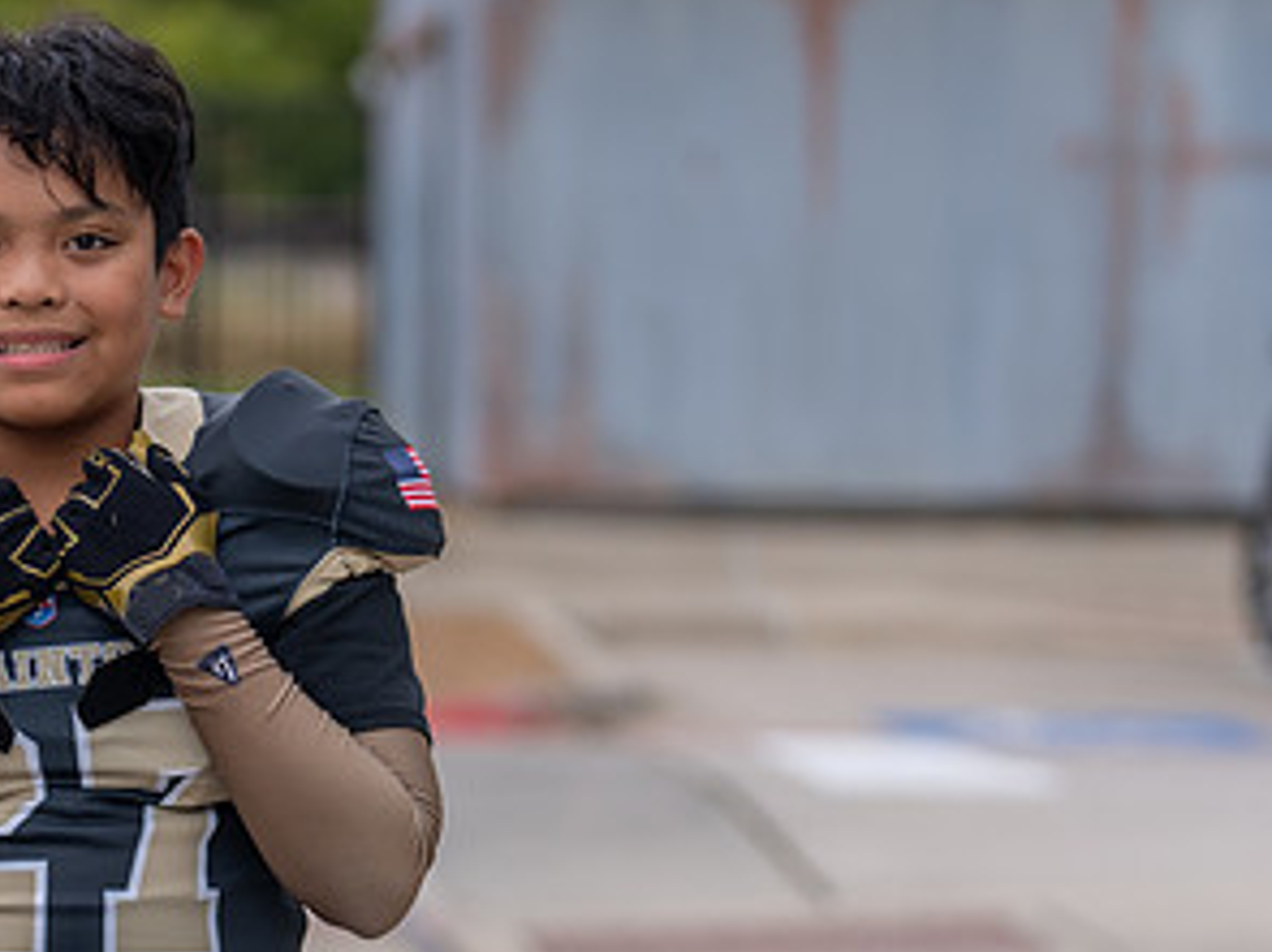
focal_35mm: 186
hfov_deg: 10.6
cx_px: 85
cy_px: 702
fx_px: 6832
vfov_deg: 8.0
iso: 100
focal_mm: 90
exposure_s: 1/400
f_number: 2.8
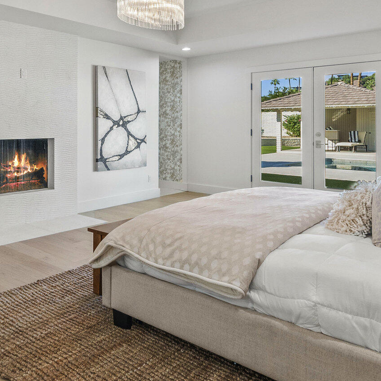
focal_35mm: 32
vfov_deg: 50.5
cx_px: 94
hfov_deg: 49.0
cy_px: 139
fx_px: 398
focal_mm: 16
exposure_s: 1/50
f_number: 8
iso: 2000
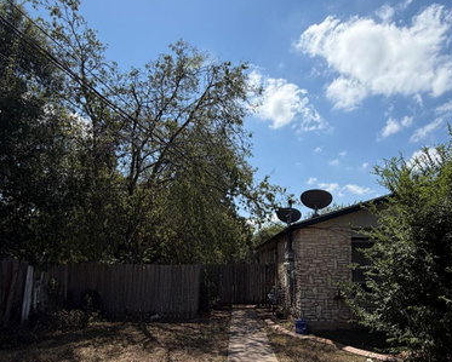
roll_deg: +2.4
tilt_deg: +7.9
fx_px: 335
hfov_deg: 68.0
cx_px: 242
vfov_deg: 56.0
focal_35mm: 25
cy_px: 231
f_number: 2.2
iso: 20
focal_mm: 2.22
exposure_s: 1/1033
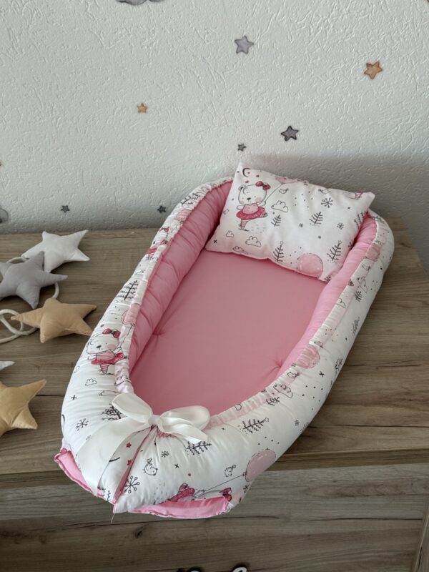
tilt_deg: -39.0
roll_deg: +1.0
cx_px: 214
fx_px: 793
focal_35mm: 48
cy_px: 286
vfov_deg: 39.7
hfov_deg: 30.3
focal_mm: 6.76
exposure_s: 1/137
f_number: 1.78
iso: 50
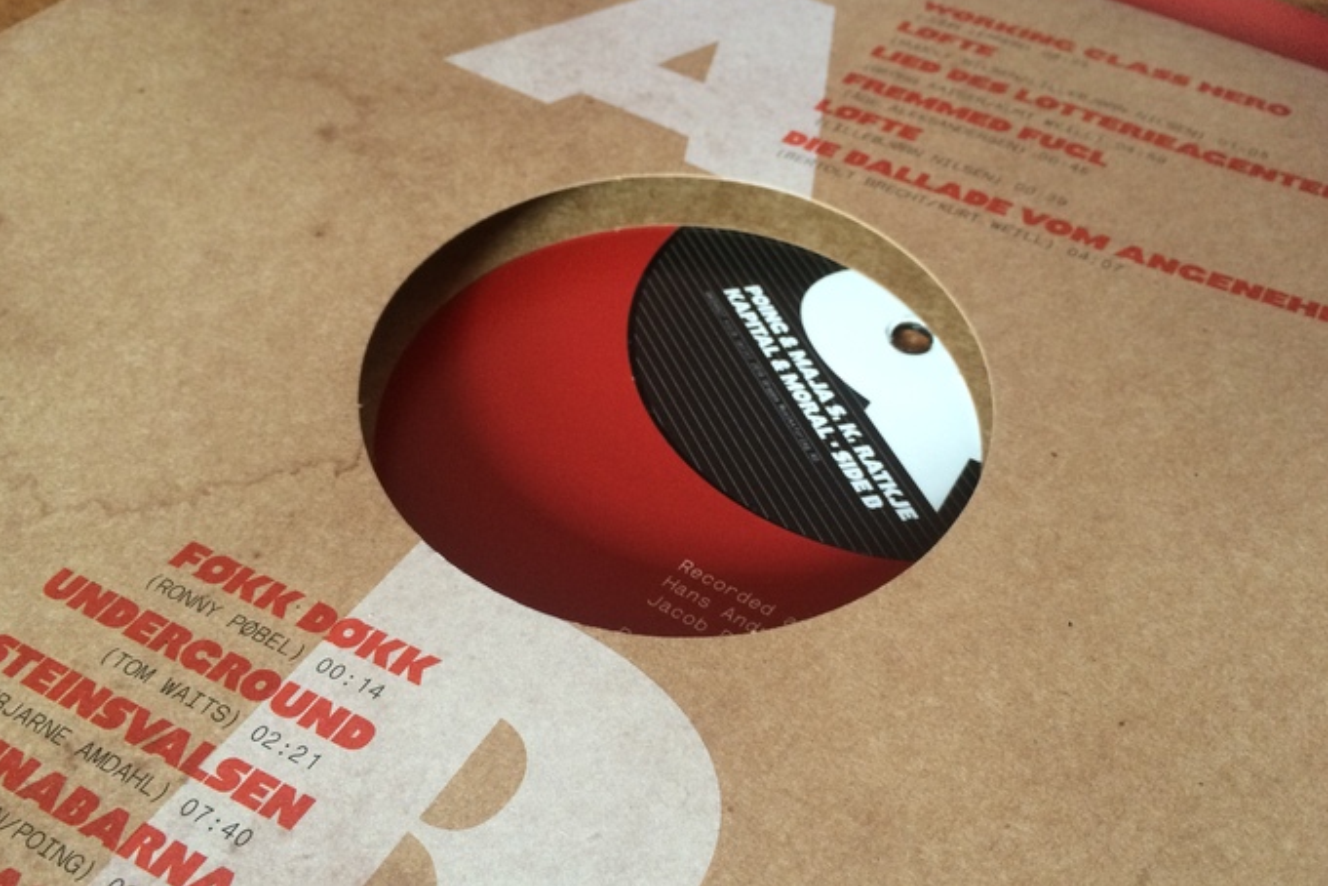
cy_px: 495
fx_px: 1143
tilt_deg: -50.5
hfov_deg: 60.3
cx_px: 675
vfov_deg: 42.3
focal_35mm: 31
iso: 200
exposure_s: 1/33
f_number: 2.2
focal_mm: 4.15
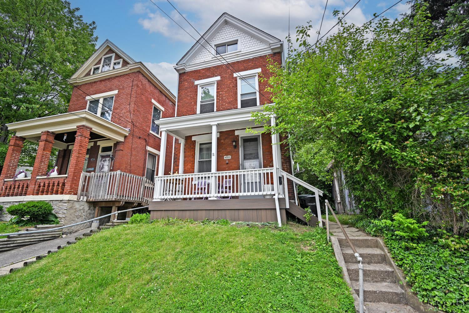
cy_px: 156
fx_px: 202
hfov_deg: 98.5
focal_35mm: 16
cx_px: 234
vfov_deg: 75.5
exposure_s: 1/320
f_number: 6.3
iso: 100
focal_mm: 15.5
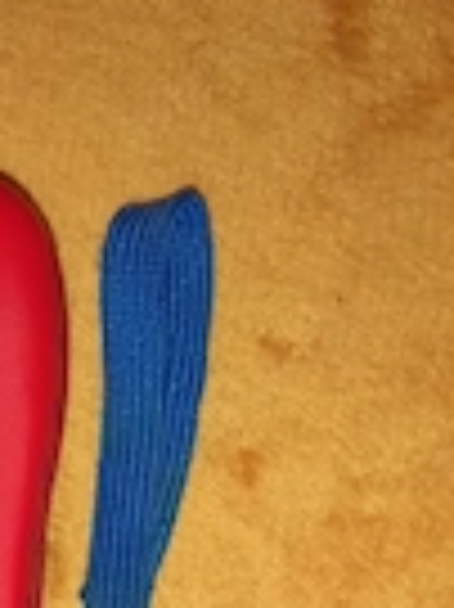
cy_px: 802
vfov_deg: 23.2
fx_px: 1296
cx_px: -9
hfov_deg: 19.3
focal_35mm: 74
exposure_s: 1/50
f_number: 2
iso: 40
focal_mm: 4.6
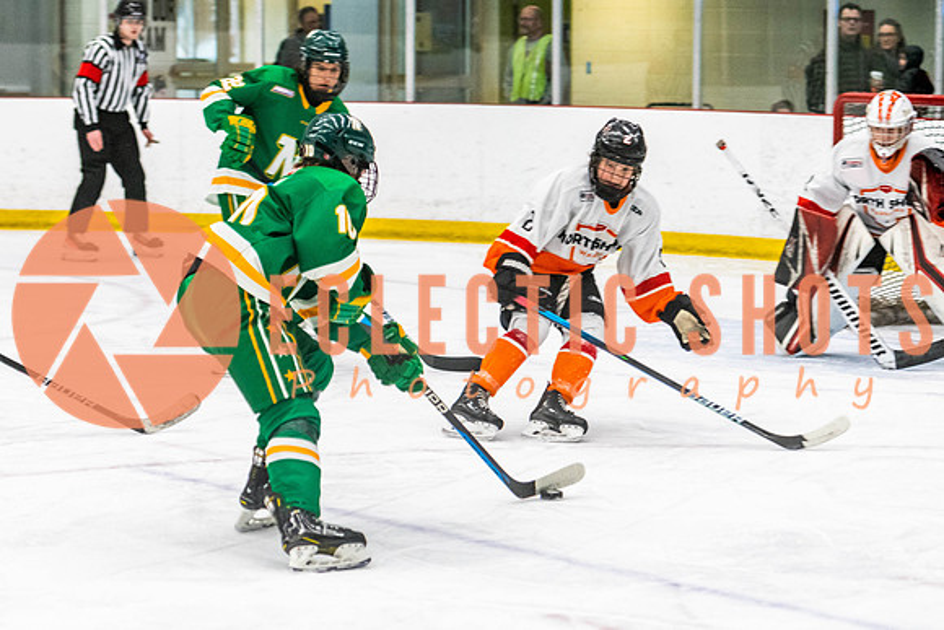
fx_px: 3578
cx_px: 416
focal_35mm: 136
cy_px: 315
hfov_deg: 15.0
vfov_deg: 10.1
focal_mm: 86
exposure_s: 1/640
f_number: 2.8
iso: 1800
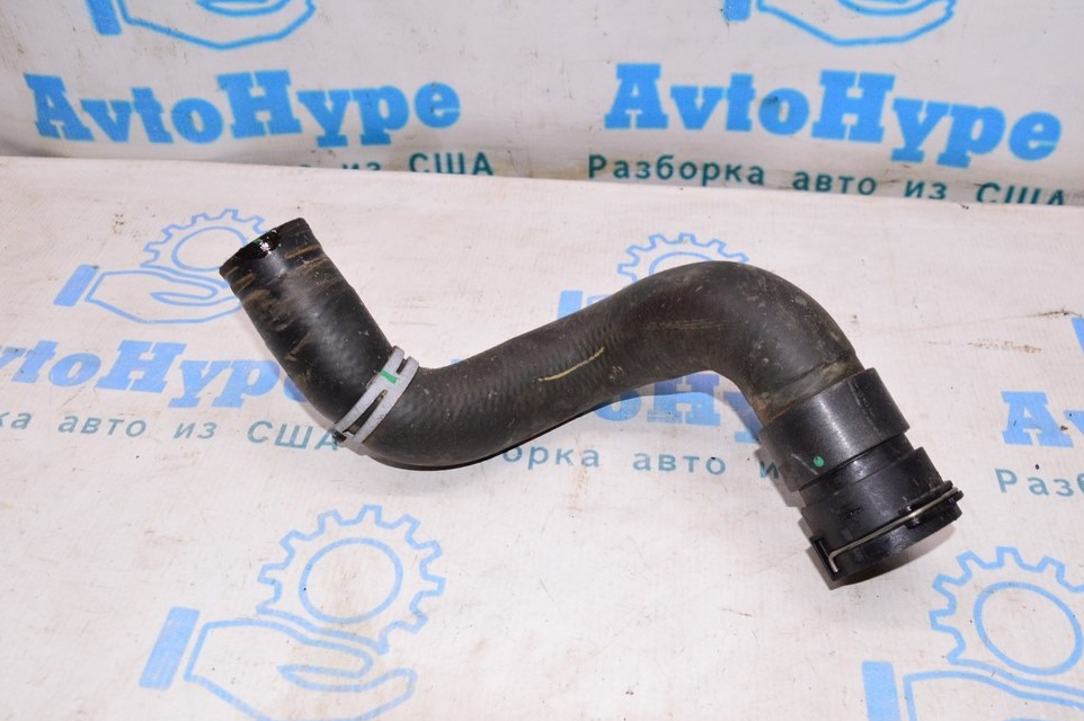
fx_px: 1009
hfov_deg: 56.4
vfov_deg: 39.3
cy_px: 372
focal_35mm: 34
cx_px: 576
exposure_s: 1/125
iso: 1600
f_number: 8
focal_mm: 21
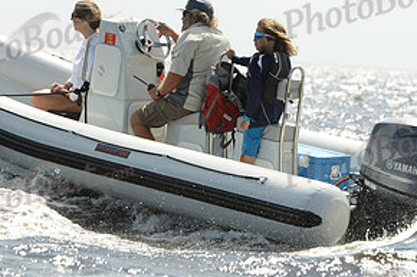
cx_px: 210
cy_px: 97
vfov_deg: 3.8
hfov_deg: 5.7
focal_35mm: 360
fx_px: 4167
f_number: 8
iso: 250
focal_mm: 180
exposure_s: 1/1000
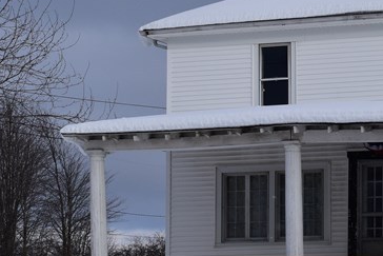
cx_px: 403
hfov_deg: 13.3
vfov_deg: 9.0
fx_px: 1618
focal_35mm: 152
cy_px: 138
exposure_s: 1/500
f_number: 11
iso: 320
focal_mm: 34
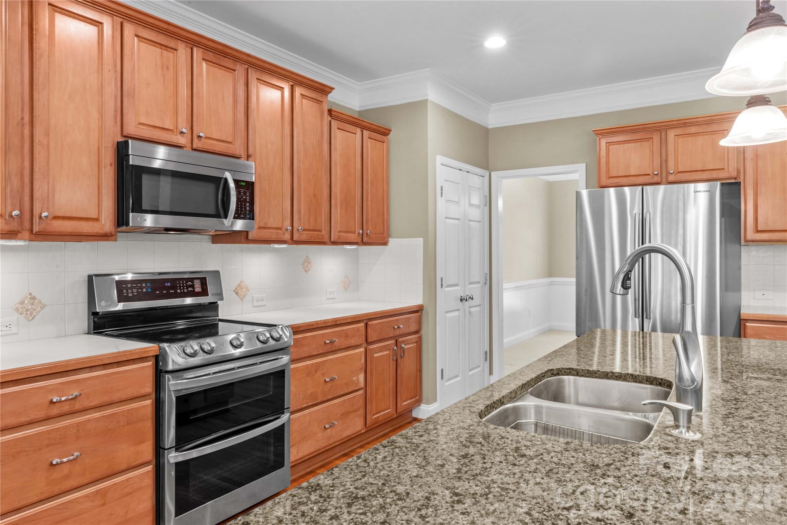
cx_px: 394
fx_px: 525
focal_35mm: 24
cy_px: 262
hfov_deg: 73.7
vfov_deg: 53.1
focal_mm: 24
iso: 100
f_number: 18
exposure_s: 8
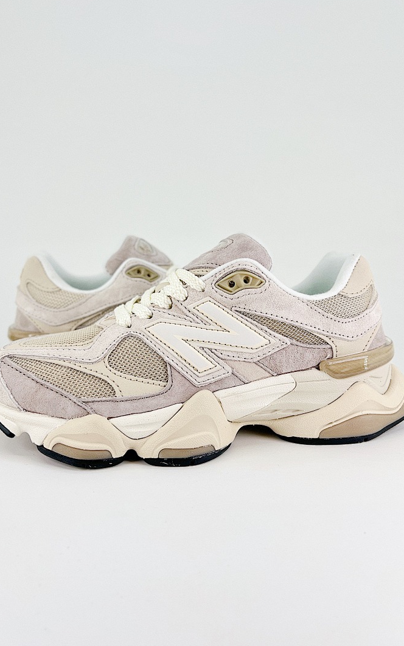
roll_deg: +0.2
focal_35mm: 28
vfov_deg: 66.5
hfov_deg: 44.5
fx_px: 493
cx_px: 190
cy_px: 319
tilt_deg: -8.2
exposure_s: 1/1183
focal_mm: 5.7
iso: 50
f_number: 1.5
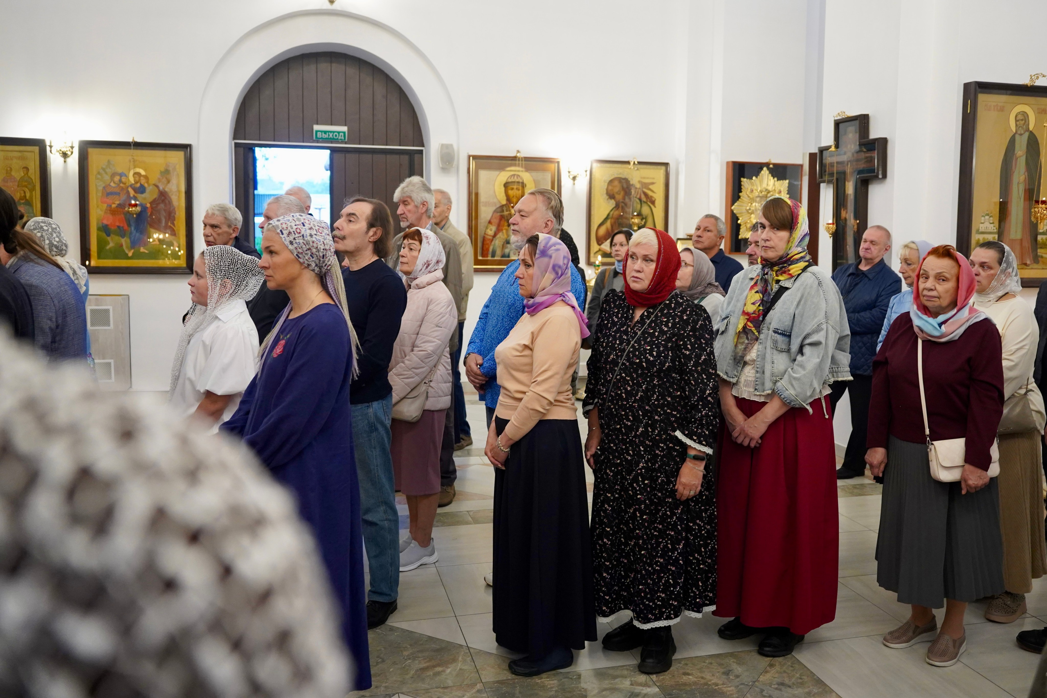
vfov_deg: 46.4
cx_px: 524
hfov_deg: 65.5
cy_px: 349
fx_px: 814
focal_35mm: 28
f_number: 2.8
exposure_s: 1/160
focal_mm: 28
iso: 2500
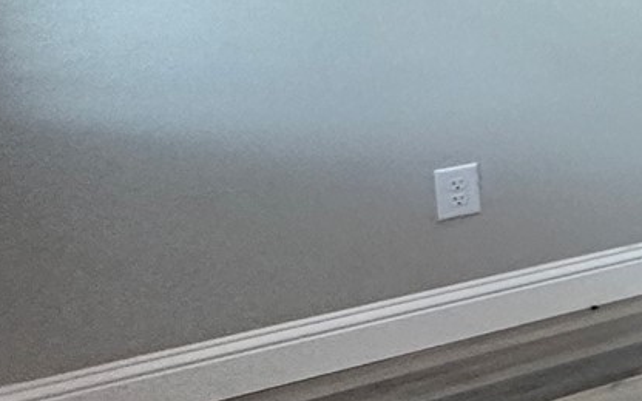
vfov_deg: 16.9
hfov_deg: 15.5
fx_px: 1277
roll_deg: -1.7
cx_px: 1520
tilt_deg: -6.1
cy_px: -102
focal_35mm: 73
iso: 250
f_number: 2.2
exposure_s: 1/120
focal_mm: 2.22
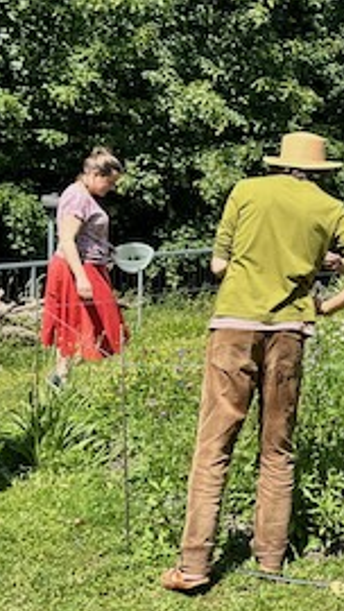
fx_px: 1005
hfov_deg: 18.2
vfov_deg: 33.7
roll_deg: -1.6
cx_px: 437
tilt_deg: -1.4
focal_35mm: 62
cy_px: 235
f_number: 1.78
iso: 80
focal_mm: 6.86
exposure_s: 1/2155
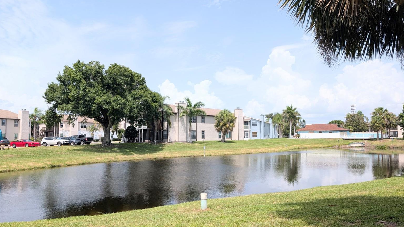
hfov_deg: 69.9
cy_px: 122
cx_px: 201
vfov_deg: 42.8
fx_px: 289
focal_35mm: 27
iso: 21
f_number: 1.68
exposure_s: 1/1471
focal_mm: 6.9
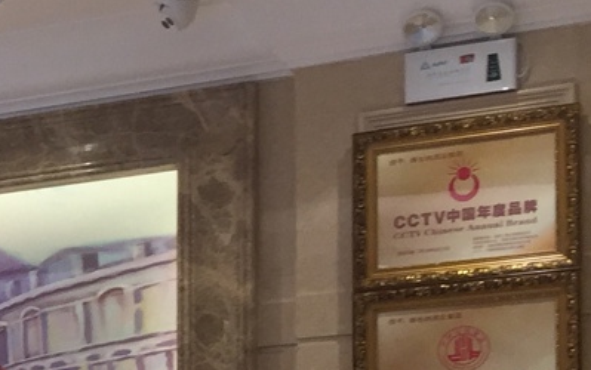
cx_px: -635
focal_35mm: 128
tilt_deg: +0.0
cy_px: 671
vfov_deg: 9.7
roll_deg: -1.3
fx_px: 2063
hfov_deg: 13.6
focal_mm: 4.15
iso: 40
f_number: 2.2
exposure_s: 1/50
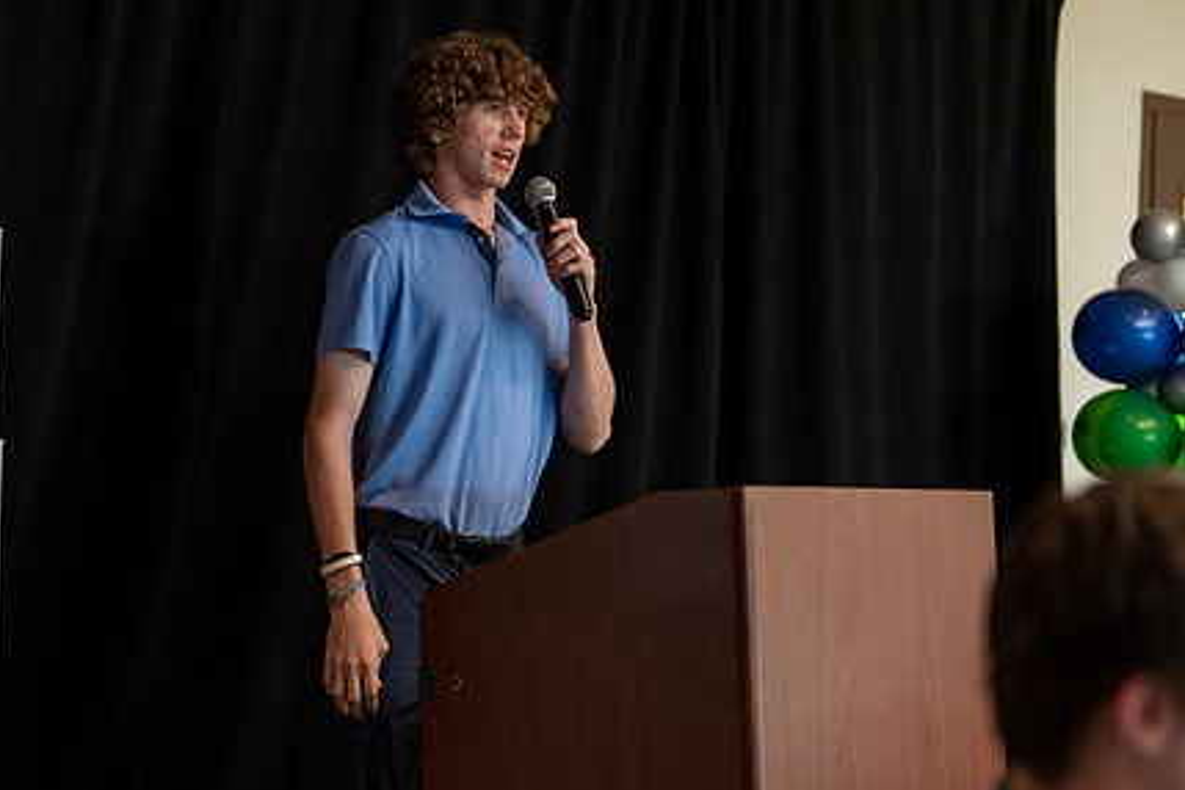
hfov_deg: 29.5
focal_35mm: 68
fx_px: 2238
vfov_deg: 20.0
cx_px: 442
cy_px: 374
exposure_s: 1/320
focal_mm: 50
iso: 500
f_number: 1.2
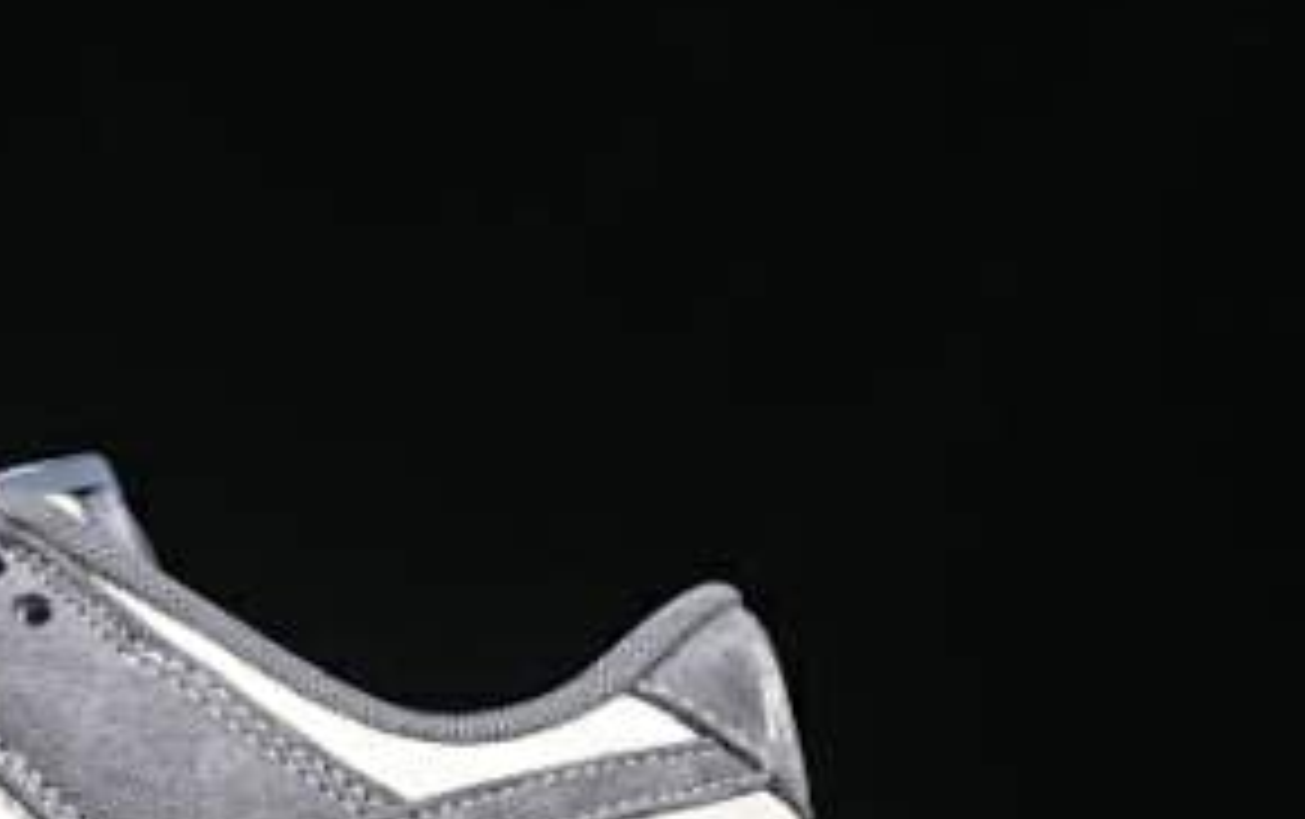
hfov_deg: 10.8
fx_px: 6837
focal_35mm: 192
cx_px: -148
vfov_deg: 6.8
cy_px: 670
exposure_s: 1/80
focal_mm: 50
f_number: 7.1
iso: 160
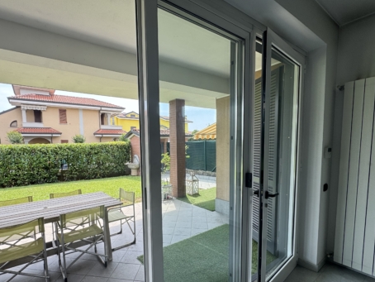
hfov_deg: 87.1
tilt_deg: -5.1
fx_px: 195
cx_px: 159
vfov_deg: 71.2
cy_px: 164
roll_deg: +1.3
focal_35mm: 18
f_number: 2.2
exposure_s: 1/183
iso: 40
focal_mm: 2.22
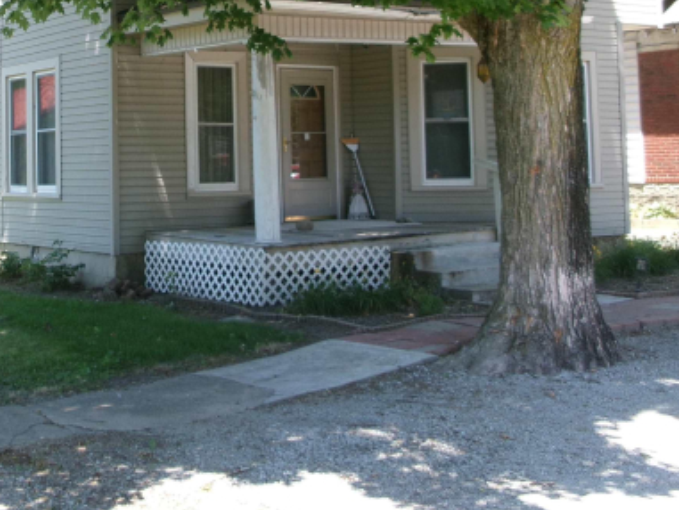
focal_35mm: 63
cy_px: 91
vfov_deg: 22.9
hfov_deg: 29.8
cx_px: 115
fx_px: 1236
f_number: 4.5
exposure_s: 1/140
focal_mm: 6.4
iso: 100
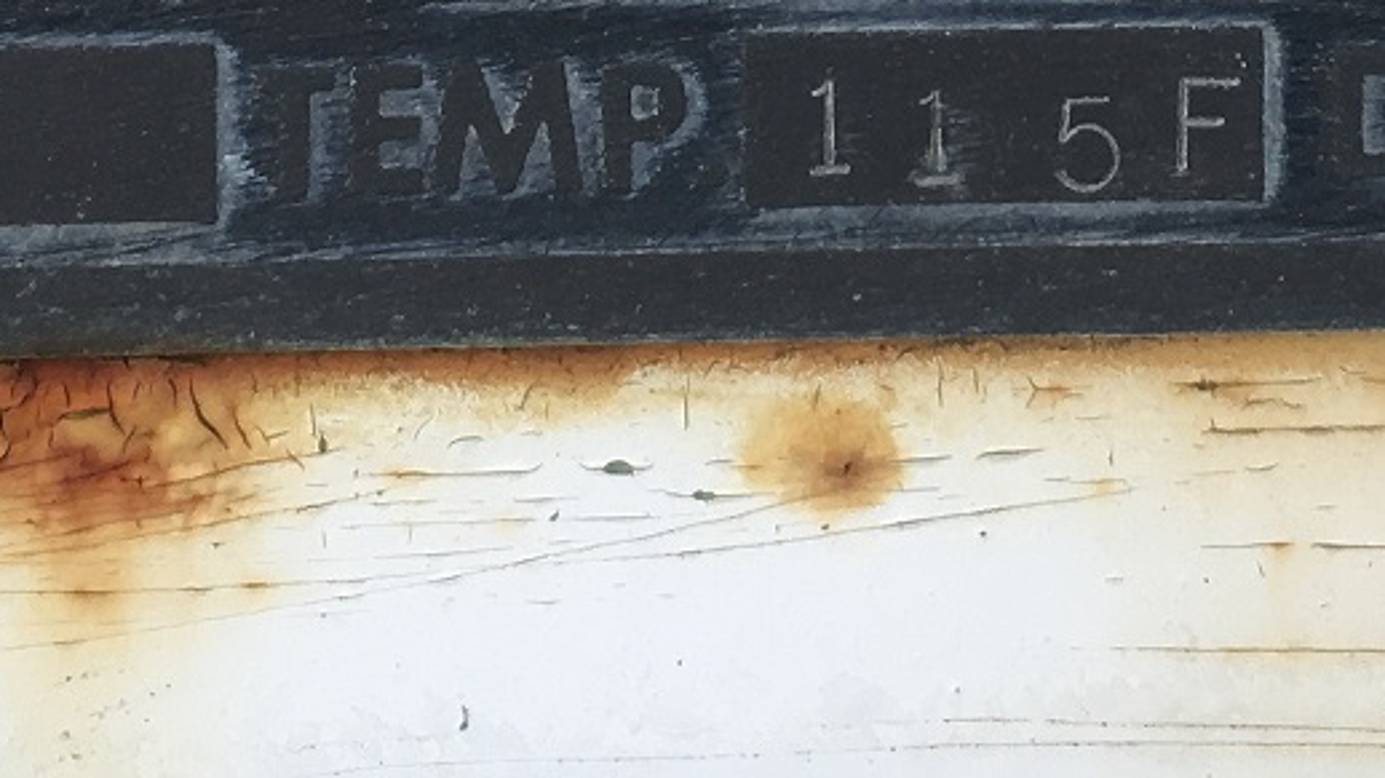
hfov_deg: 17.4
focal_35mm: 123
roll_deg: +0.9
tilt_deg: -5.8
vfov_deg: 9.2
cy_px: -813
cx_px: 968
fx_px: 4516
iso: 25
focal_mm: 4.15
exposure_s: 1/132
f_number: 2.2
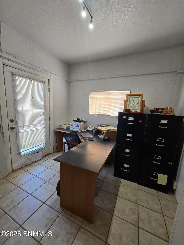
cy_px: 122
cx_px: 92
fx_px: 92
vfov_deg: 106.2
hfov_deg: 89.9
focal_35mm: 13
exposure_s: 1/60
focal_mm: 1.7
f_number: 2.2
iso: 80
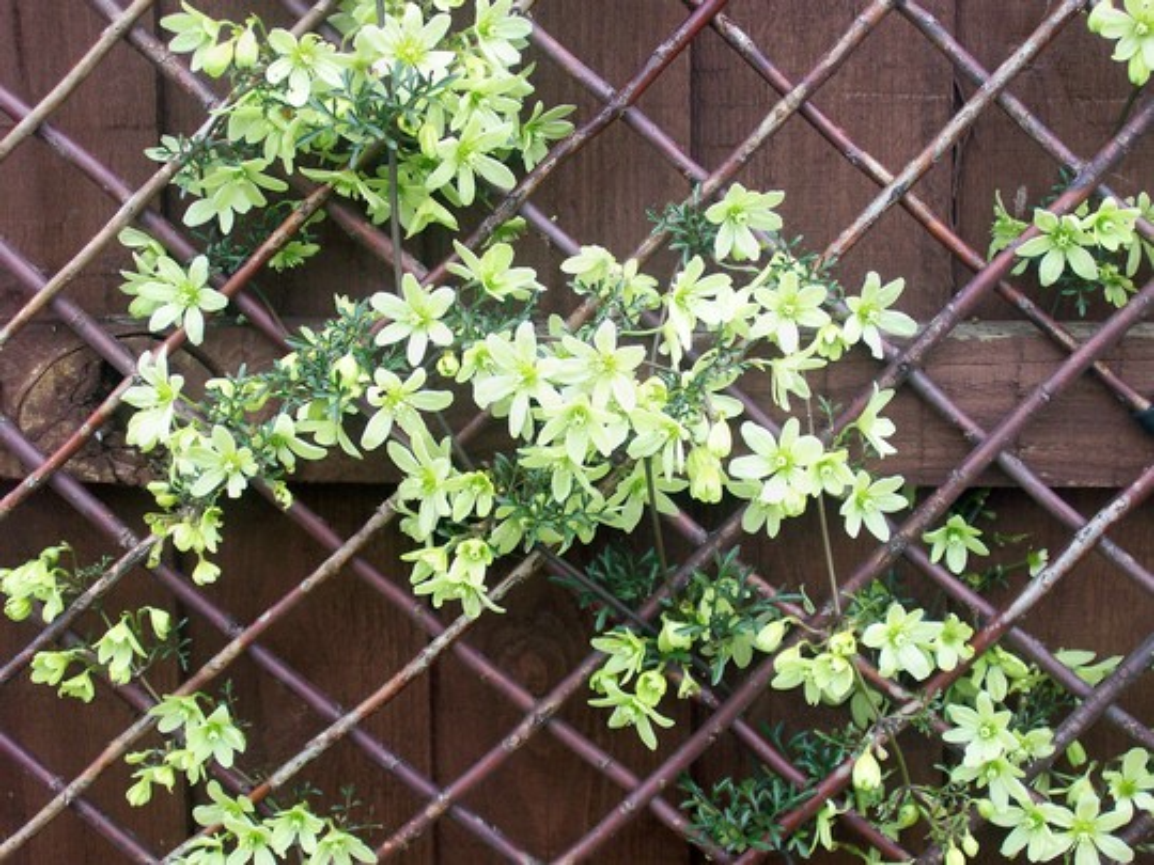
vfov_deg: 21.0
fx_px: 2334
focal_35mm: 70
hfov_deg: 27.8
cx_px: 577
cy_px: 432
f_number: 3.8
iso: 81
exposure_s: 1/72.4
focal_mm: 11.6
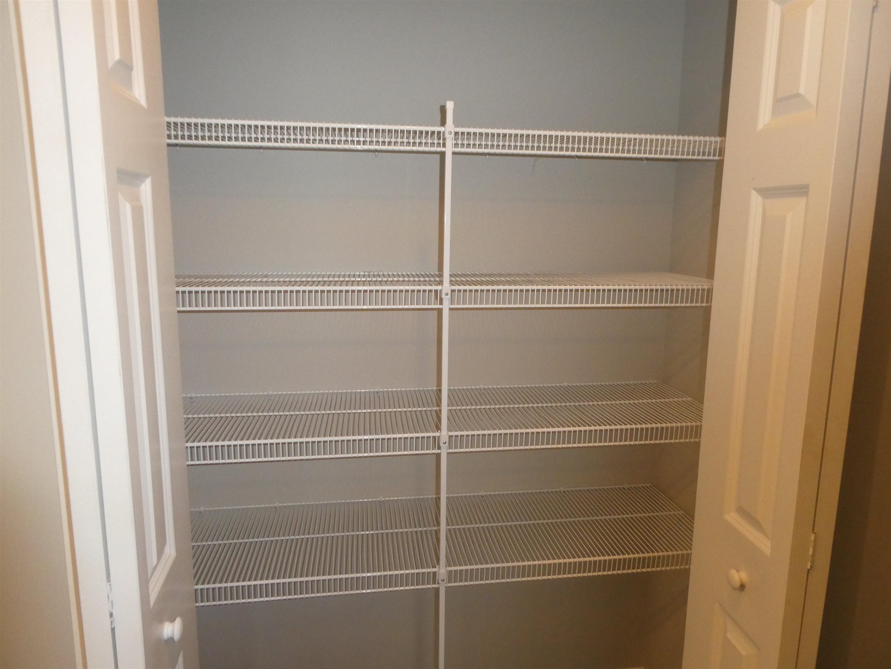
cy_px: 334
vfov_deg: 56.8
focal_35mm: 24
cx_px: 446
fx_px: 618
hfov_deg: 71.6
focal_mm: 4.3
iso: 400
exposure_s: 1/60
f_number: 3.3
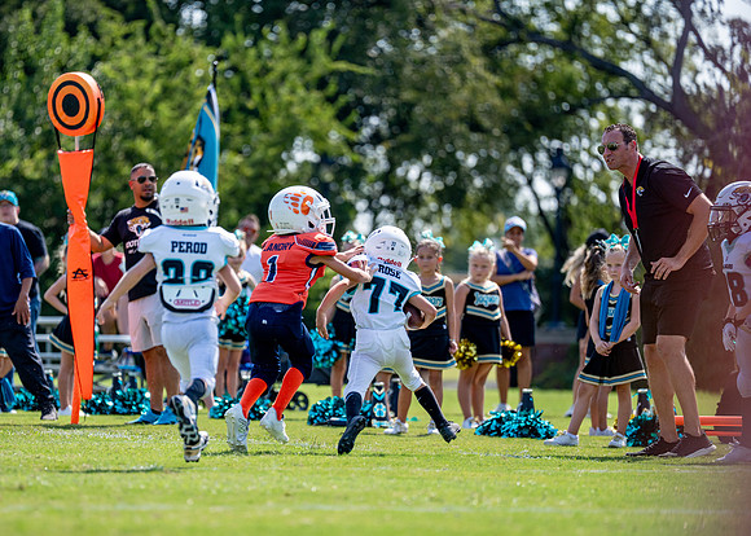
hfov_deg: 8.3
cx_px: 308
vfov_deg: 5.9
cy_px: 302
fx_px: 5159
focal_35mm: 242
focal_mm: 200
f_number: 2.8
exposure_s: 1/4000
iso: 200
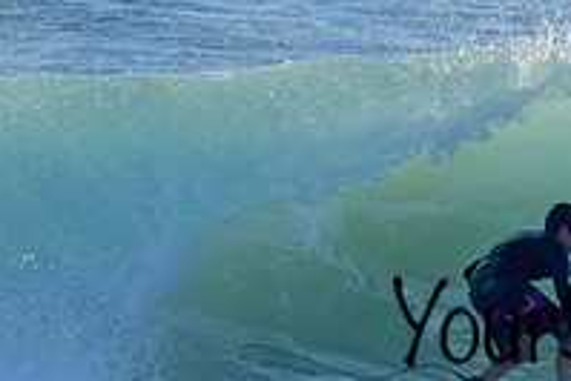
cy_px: 277
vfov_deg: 0.7
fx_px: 30221
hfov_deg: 1.1
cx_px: 568
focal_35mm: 1904
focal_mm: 560
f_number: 11
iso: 900
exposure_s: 1/1600
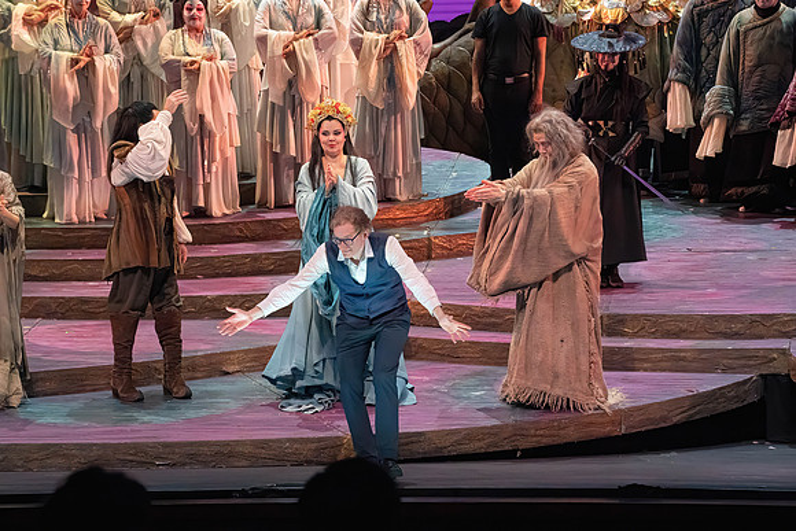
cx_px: 398
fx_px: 4423
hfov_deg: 10.3
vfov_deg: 6.9
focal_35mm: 200
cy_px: 266
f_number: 10
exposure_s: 1/1000
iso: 20000
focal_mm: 200
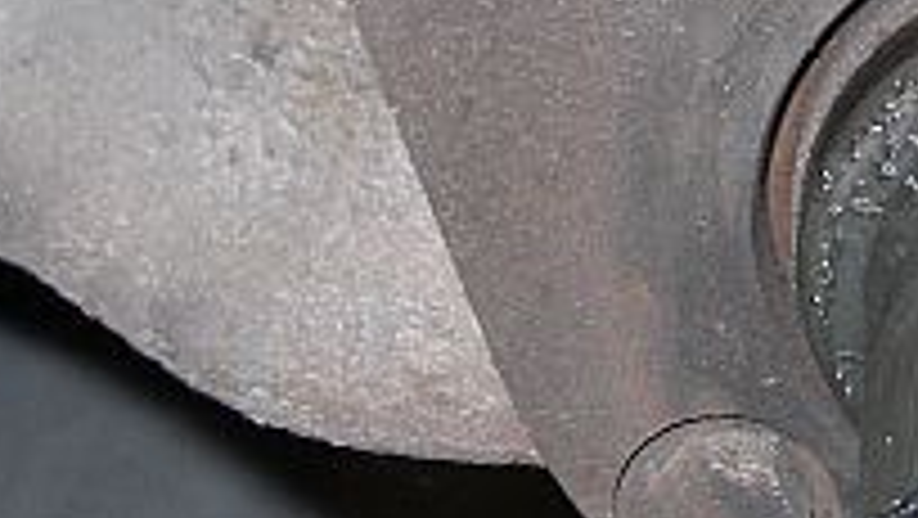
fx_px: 3848
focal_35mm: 158
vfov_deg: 7.7
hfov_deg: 13.3
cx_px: 1080
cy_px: 241
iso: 200
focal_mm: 7.8
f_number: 2.8
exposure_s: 1/40
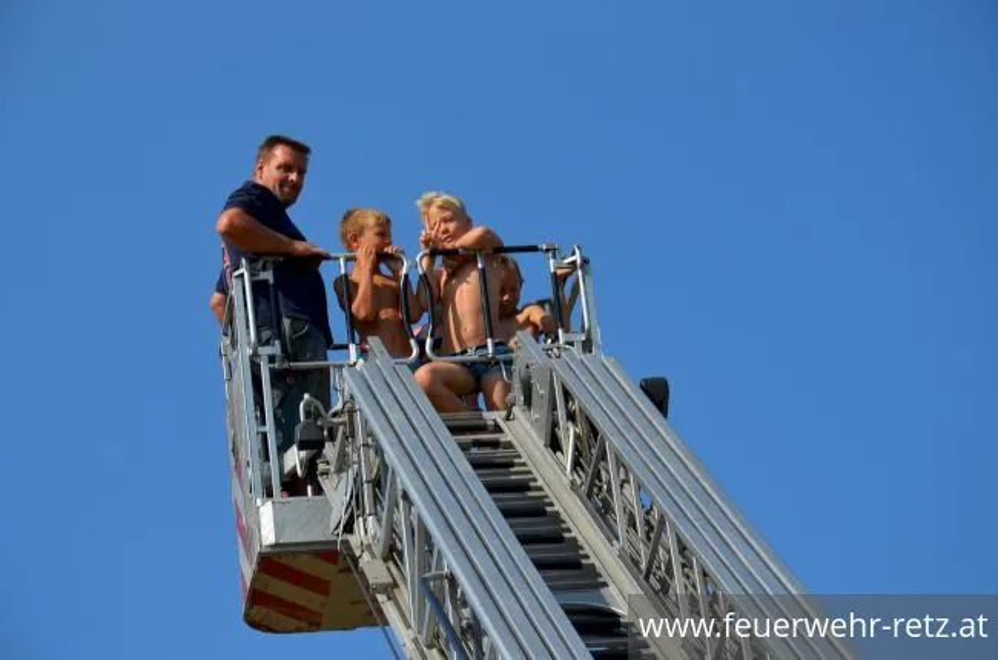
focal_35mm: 158
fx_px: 4356
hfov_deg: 13.1
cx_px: 499
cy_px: 330
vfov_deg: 8.7
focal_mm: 105
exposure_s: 1/320
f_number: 9
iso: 100
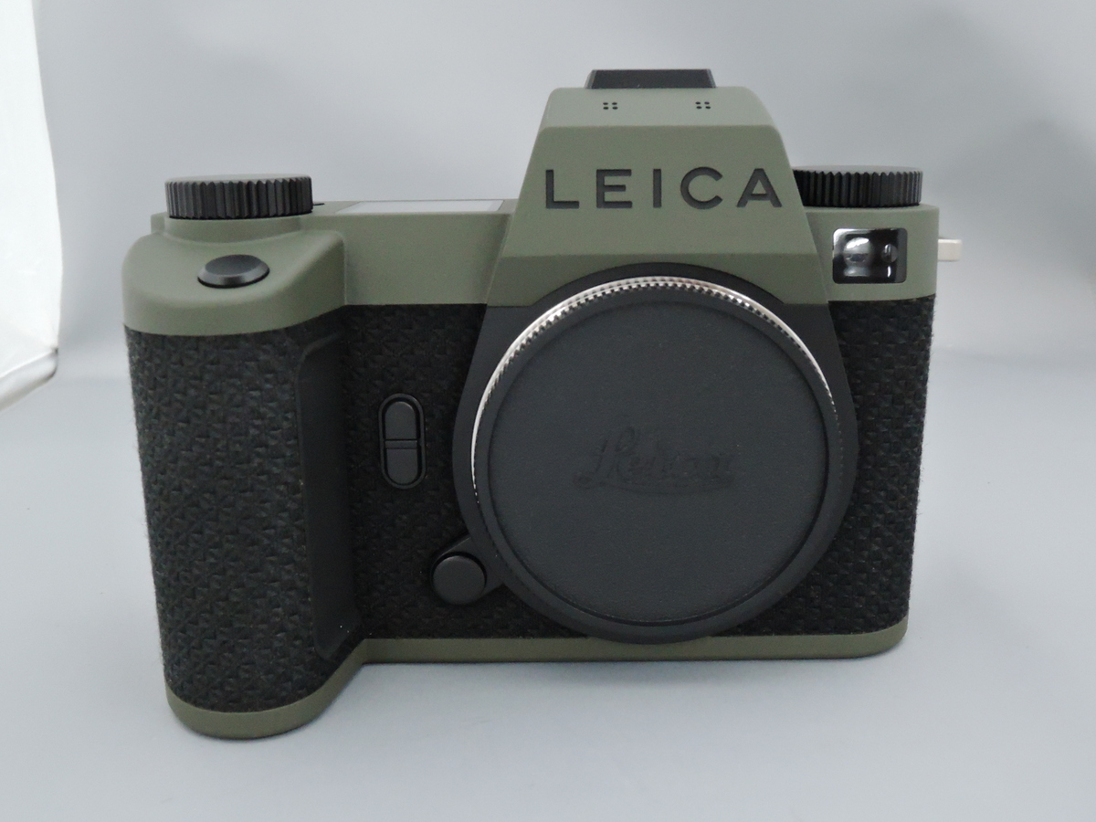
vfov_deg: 40.7
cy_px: 411
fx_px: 1108
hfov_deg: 52.6
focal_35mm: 35
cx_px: 548
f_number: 5
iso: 1600
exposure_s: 1/125
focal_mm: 7.5
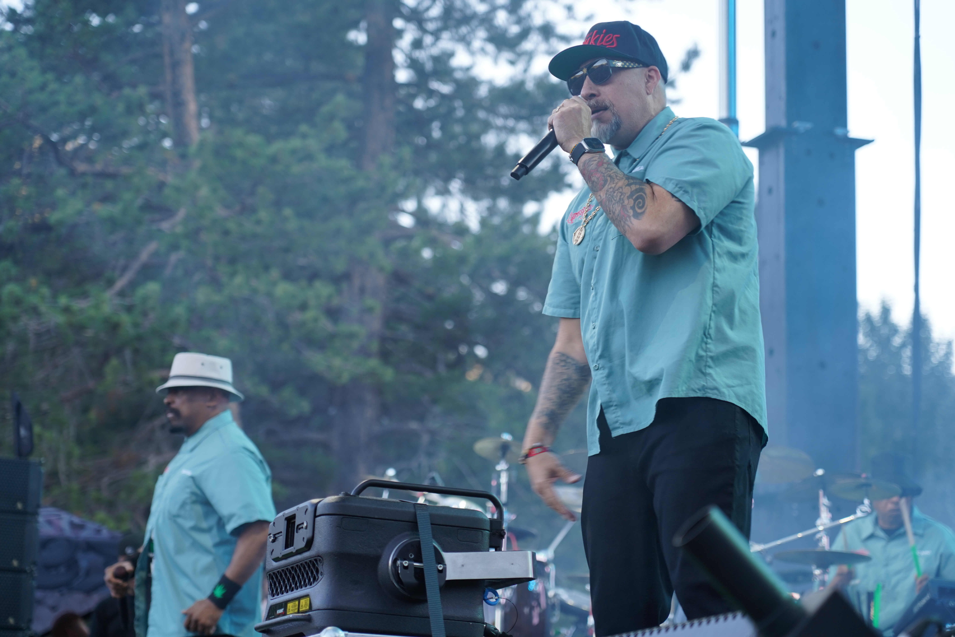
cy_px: 318
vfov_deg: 13.0
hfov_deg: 19.5
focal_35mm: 105
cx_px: 478
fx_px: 2785
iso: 250
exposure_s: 1/125
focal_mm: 105
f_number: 4
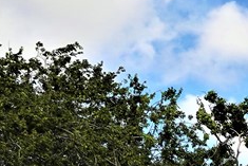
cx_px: 549
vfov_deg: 11.3
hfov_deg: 14.2
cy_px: 316
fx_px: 765
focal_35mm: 111
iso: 100
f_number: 5
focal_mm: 9
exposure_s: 1/1000
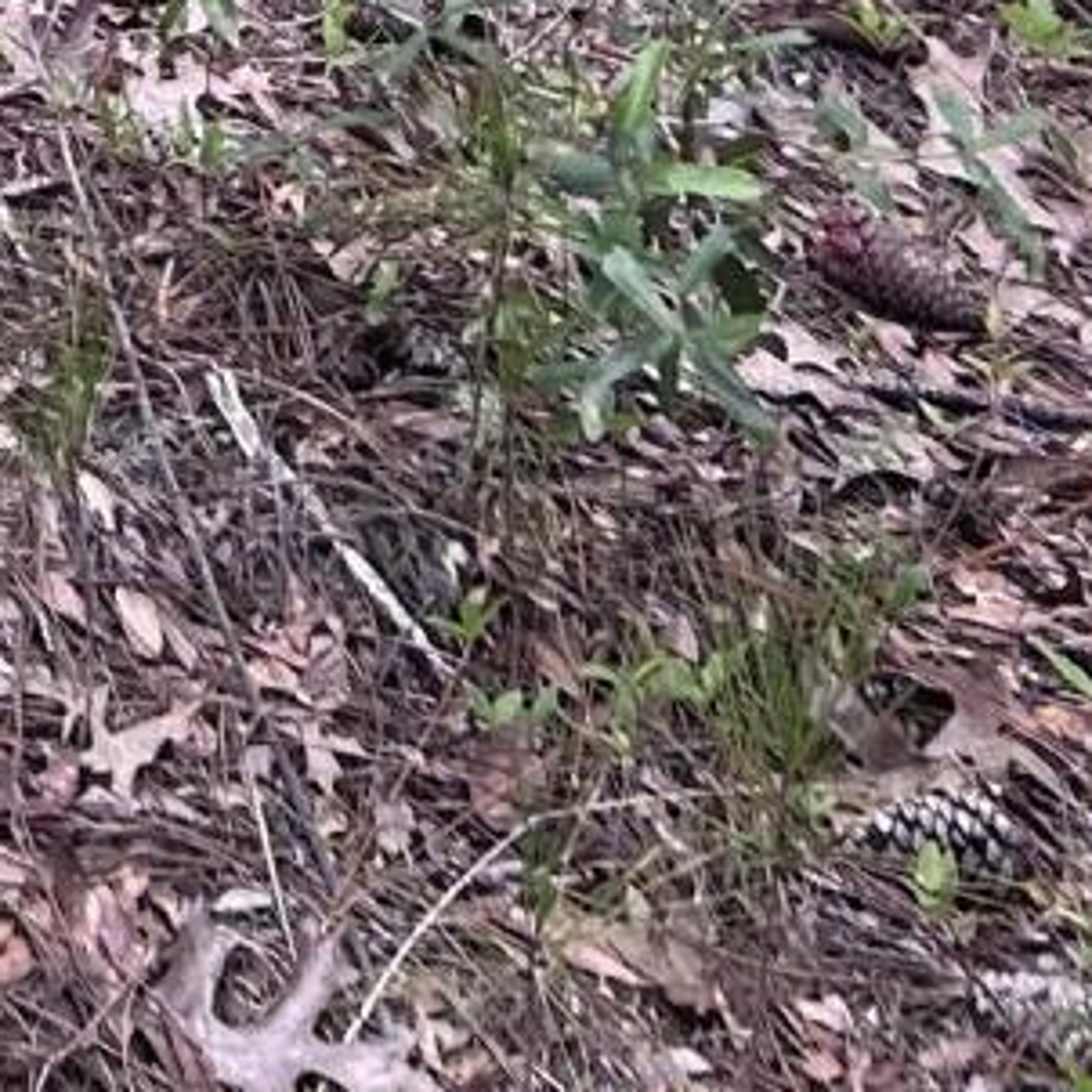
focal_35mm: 152
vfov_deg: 9.4
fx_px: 5425
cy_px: -2032
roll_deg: -5.1
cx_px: -1244
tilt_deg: -8.2
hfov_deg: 10.4
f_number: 1.5
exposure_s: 1/350
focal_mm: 5.7
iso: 50
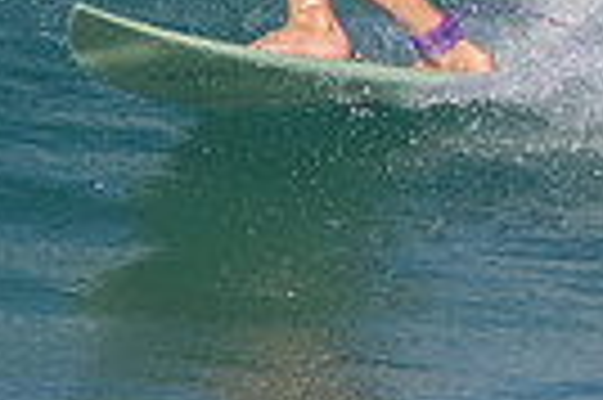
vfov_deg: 0.3
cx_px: 1102
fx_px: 79231
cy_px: -289
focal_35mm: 4736
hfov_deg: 0.4
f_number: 11
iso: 1250
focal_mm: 800
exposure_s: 1/2000
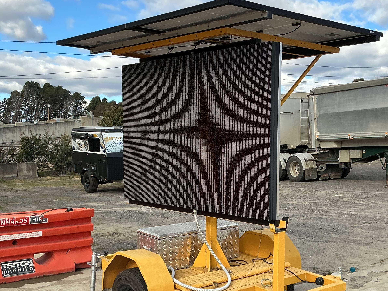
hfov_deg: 38.8
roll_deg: +0.1
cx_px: 227
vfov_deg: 29.4
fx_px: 549
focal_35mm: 49
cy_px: 197
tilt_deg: -4.8
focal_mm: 3
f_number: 1.8
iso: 25
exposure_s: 1/1076
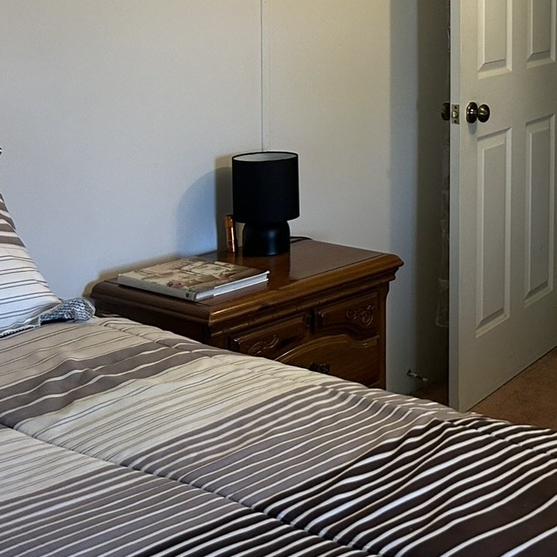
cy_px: 46
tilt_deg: -5.7
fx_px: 1274
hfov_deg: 22.7
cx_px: 671
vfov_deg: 23.9
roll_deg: -1.5
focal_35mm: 70
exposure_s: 1/60
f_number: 1.5
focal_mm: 5.7
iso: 125
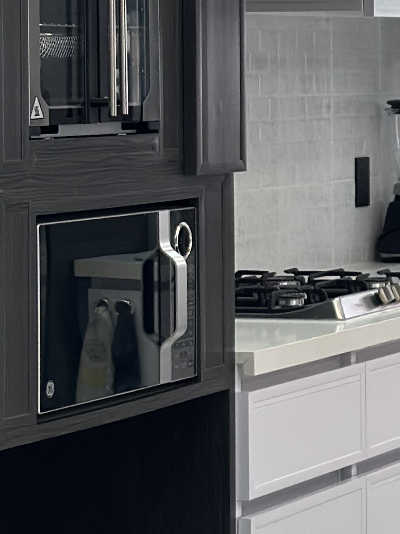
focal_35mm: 187
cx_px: 722
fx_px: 2882
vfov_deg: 10.5
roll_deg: -0.6
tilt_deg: -0.9
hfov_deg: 7.7
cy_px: 88
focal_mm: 6.86
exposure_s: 1/120
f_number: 1.78
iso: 80
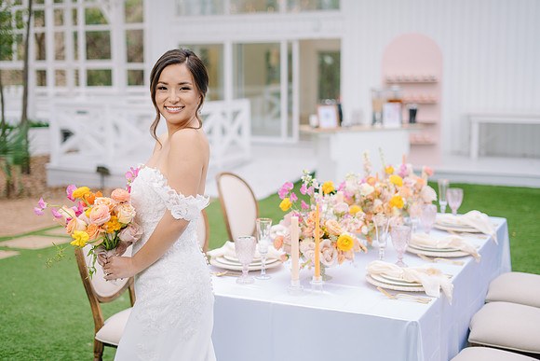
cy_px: 180
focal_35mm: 50
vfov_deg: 27.0
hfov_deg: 39.6
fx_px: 750
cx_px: 270
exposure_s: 1/160
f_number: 2
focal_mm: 50
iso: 64
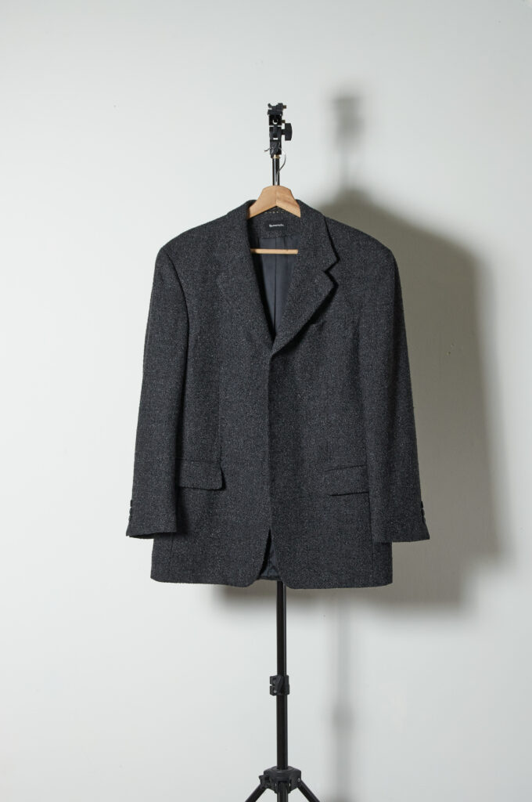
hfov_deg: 16.5
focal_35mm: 82
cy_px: 401
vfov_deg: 24.6
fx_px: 1834
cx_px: 266
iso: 200
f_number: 9
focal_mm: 55
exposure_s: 1/100
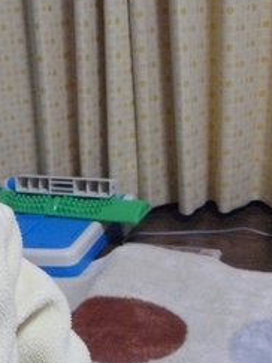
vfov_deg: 24.4
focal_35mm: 79
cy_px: 282
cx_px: -15
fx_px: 828
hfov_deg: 18.1
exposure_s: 1/25
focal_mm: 6
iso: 400
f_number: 2.8
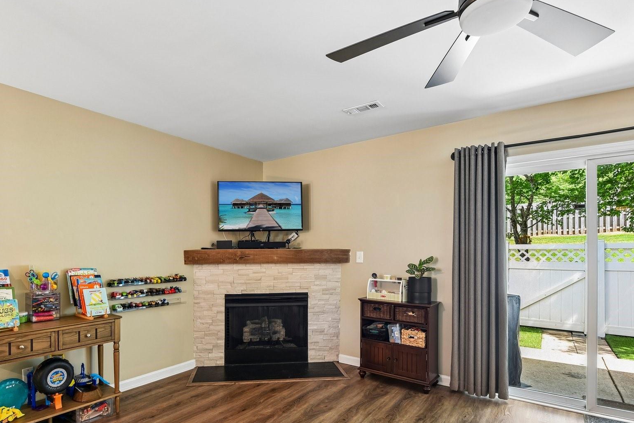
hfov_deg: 83.6
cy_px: 251
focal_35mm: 20
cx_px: 280
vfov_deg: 61.5
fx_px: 352
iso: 200
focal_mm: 15
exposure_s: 1/3.33
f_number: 8
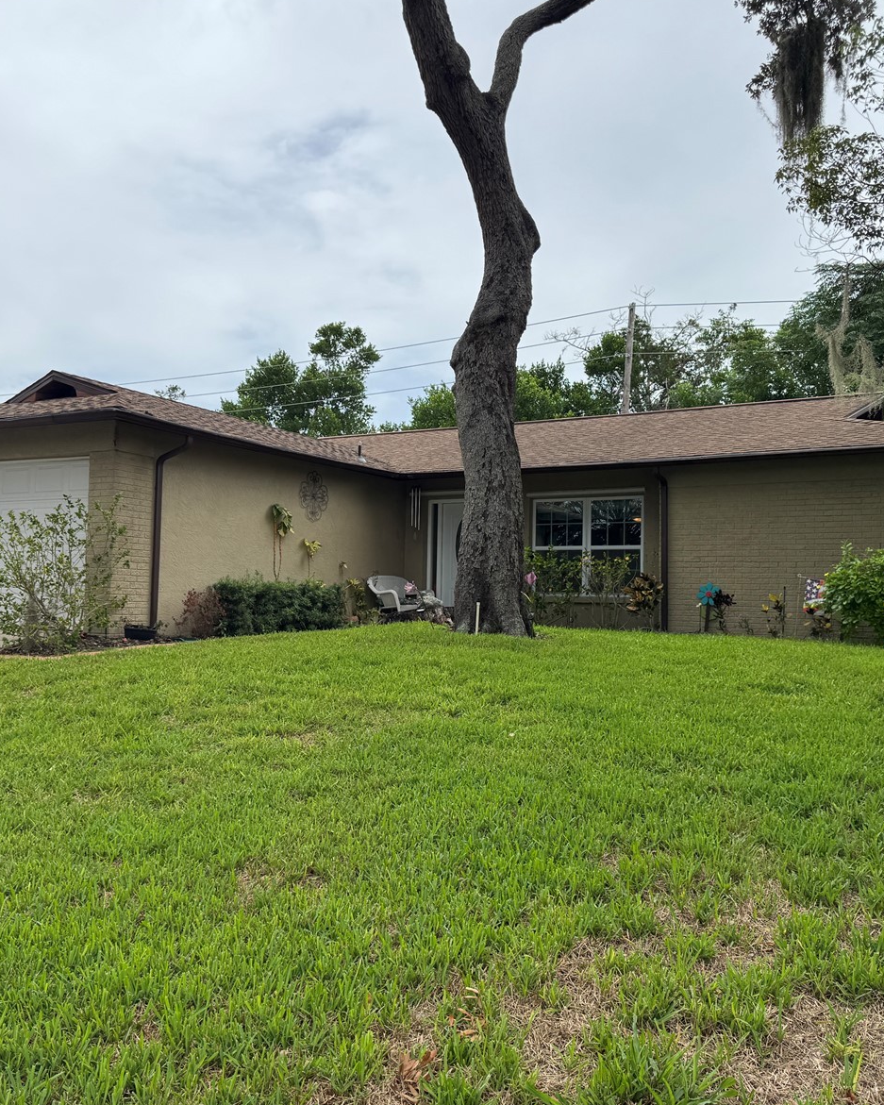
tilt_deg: +2.9
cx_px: 428
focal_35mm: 32
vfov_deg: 55.7
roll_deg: -2.0
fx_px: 1046
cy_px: 553
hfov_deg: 45.8
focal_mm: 6.76
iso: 80
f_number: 1.78
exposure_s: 1/3802
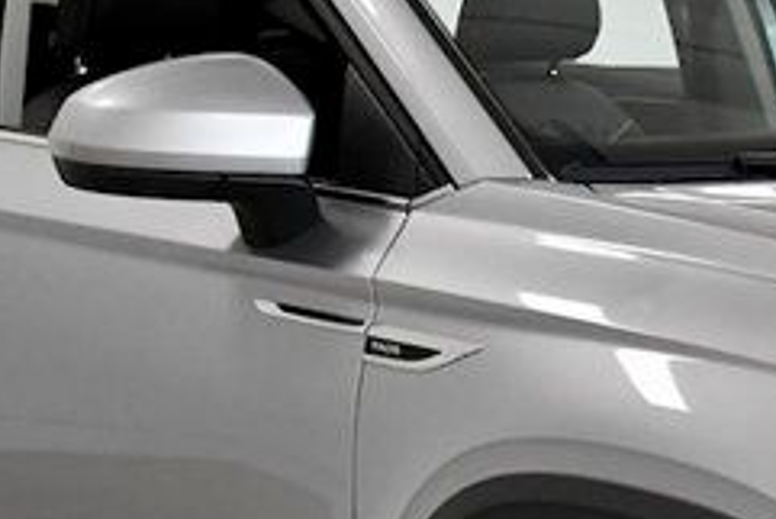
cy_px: 421
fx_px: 3300
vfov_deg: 9.0
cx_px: 747
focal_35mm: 153
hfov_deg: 13.3
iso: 2500
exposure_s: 1/2500
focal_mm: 24
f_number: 4
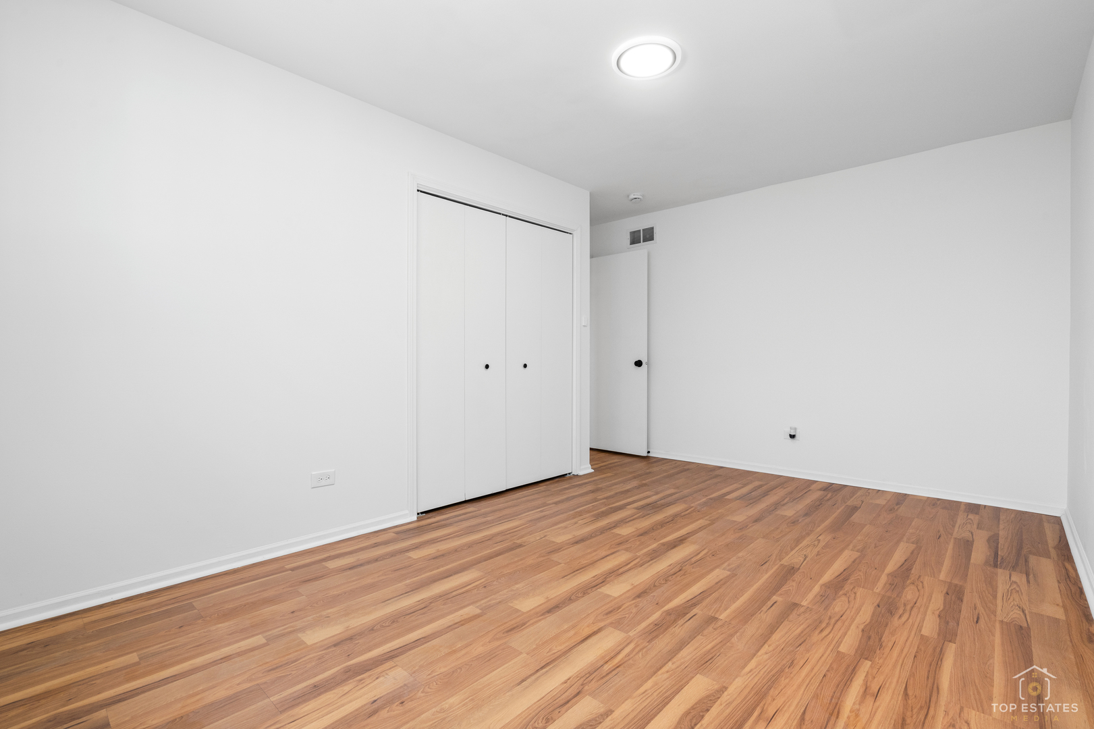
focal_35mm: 16
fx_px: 486
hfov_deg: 96.7
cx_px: 547
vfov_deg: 73.7
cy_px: 364
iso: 400
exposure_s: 1/2
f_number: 10
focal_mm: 16
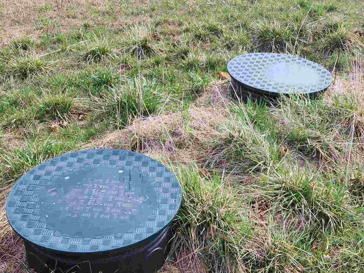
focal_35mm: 44
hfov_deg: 42.9
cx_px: 198
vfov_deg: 32.3
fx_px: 463
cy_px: 200
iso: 20
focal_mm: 5.4
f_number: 1.8
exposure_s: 1/593
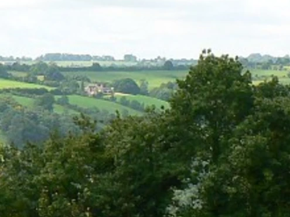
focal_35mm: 198
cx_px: -14
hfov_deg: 9.9
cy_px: 206
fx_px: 1658
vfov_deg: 7.5
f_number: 5.6
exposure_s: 1/250
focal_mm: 9.3
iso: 80
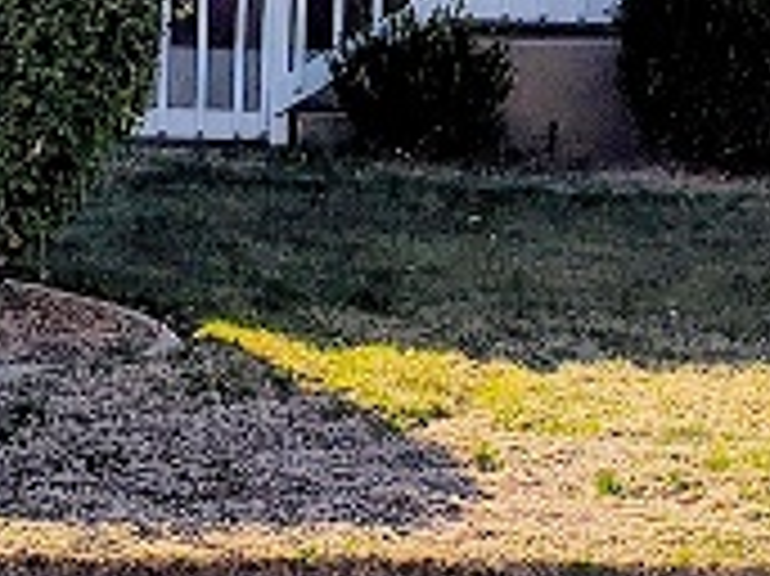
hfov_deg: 12.1
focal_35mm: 162
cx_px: 95
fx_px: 3601
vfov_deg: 9.1
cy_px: 36
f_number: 1.8
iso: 72
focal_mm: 4.44
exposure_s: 1/7812
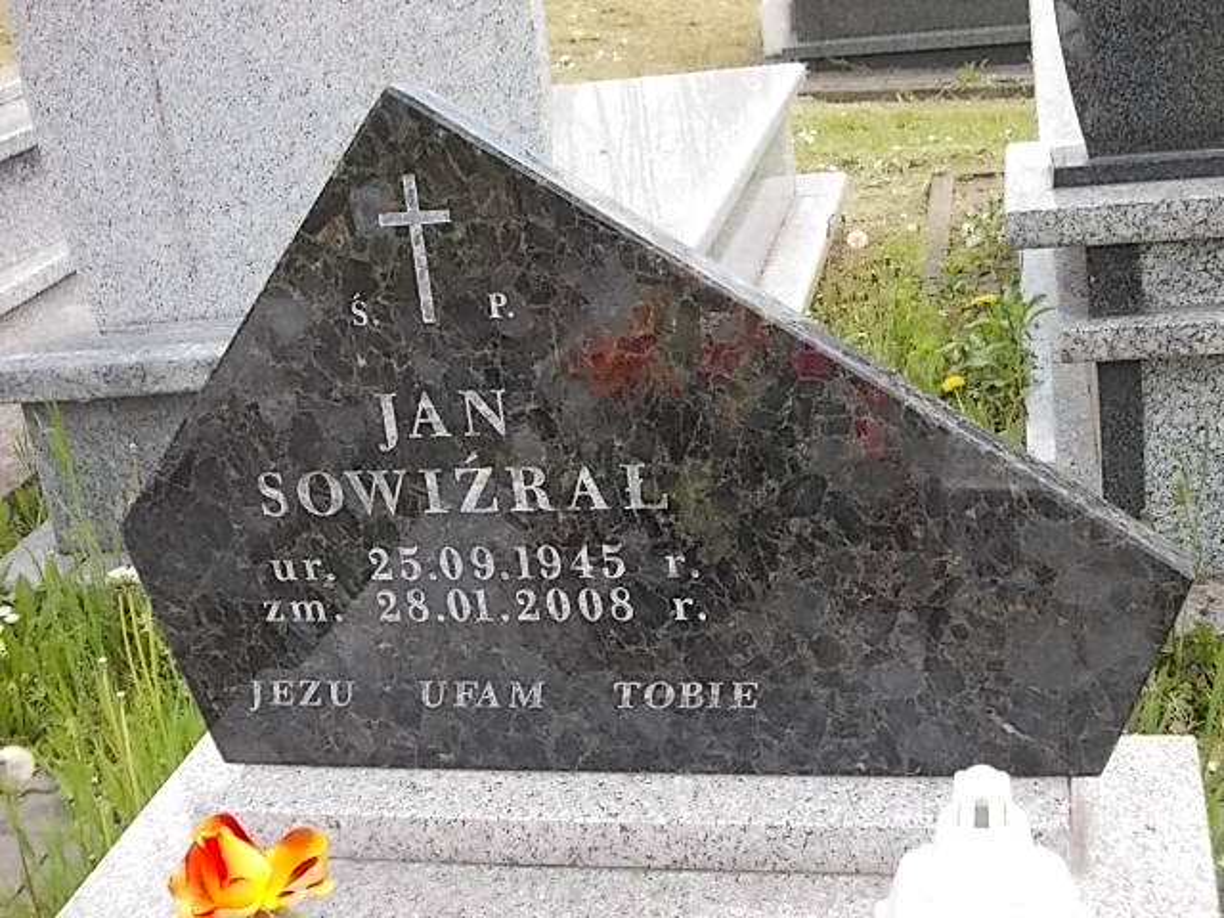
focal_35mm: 51
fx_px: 1803
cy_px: 459
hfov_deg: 37.5
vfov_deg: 28.6
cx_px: 612
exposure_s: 1/160
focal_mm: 7.2
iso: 80
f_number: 3.6
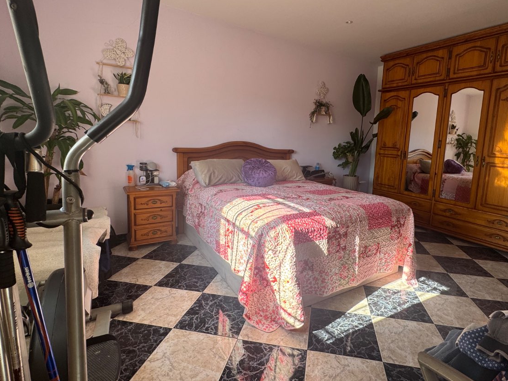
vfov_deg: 68.6
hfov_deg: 84.3
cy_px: 173
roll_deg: -1.9
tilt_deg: -6.2
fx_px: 279
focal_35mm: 19
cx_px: 284
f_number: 2.2
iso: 40
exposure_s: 1/130
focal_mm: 2.22
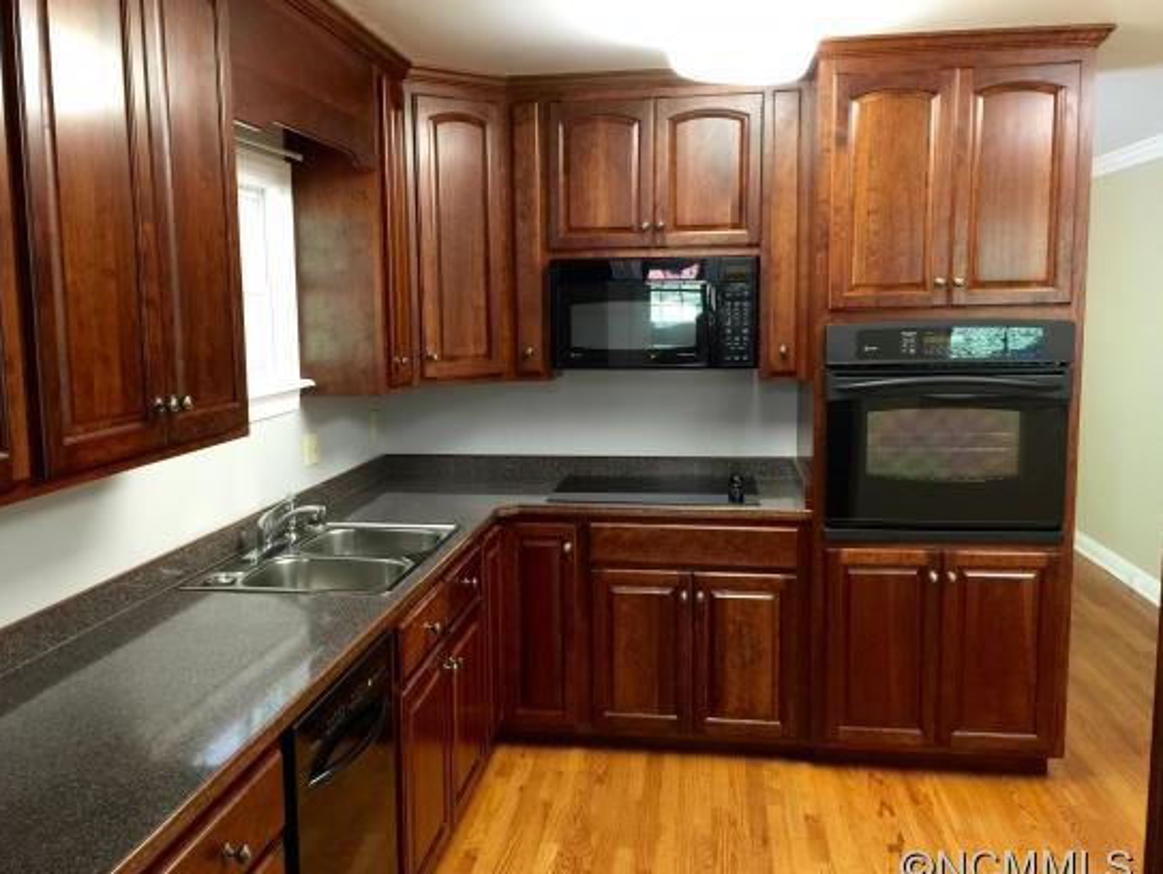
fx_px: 1042
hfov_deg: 58.3
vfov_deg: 45.5
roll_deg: +0.5
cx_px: 544
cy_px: 450
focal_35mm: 31
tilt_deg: -5.5
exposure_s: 1/15
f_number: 2.2
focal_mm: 4.15
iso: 80
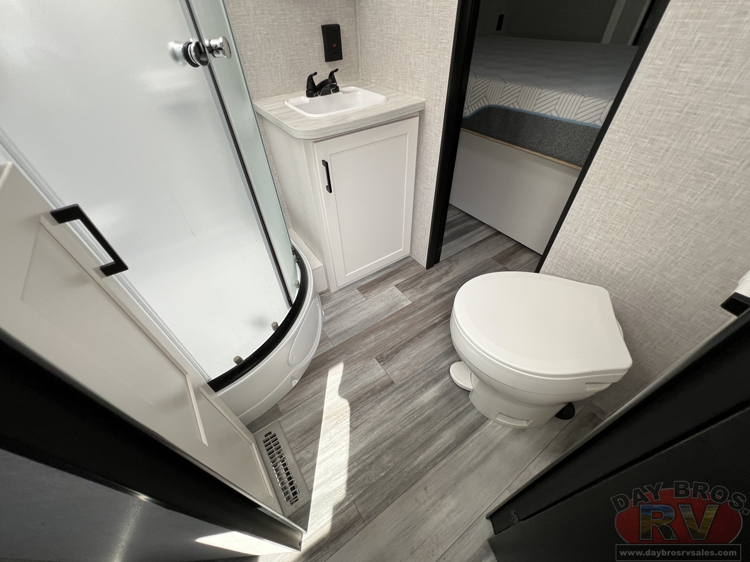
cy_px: 281
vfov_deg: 89.9
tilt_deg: -46.8
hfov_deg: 106.2
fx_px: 282
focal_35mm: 13
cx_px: 375
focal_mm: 1.57
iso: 50
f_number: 1.8
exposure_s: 1/99
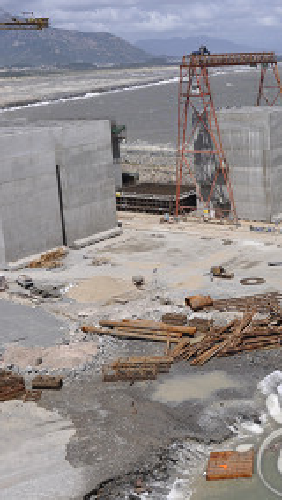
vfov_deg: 36.1
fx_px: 769
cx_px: 270
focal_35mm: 58
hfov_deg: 20.2
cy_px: 245
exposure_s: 1/200
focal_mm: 21
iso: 200
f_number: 14
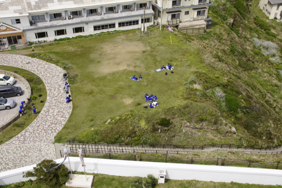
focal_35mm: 33
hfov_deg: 57.3
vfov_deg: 39.9
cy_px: 94
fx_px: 258
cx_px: 141
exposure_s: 1/320
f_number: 10
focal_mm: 22
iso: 200
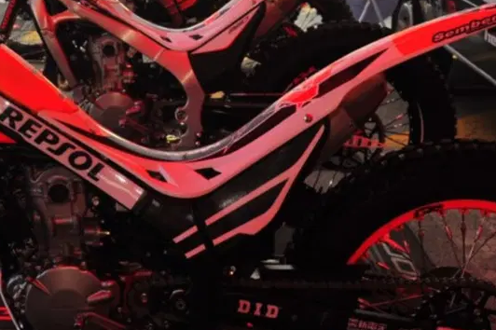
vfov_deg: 17.2
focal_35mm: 79
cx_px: 103
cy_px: 82
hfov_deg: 25.3
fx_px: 1088
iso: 800
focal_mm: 35
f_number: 8
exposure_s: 1/400
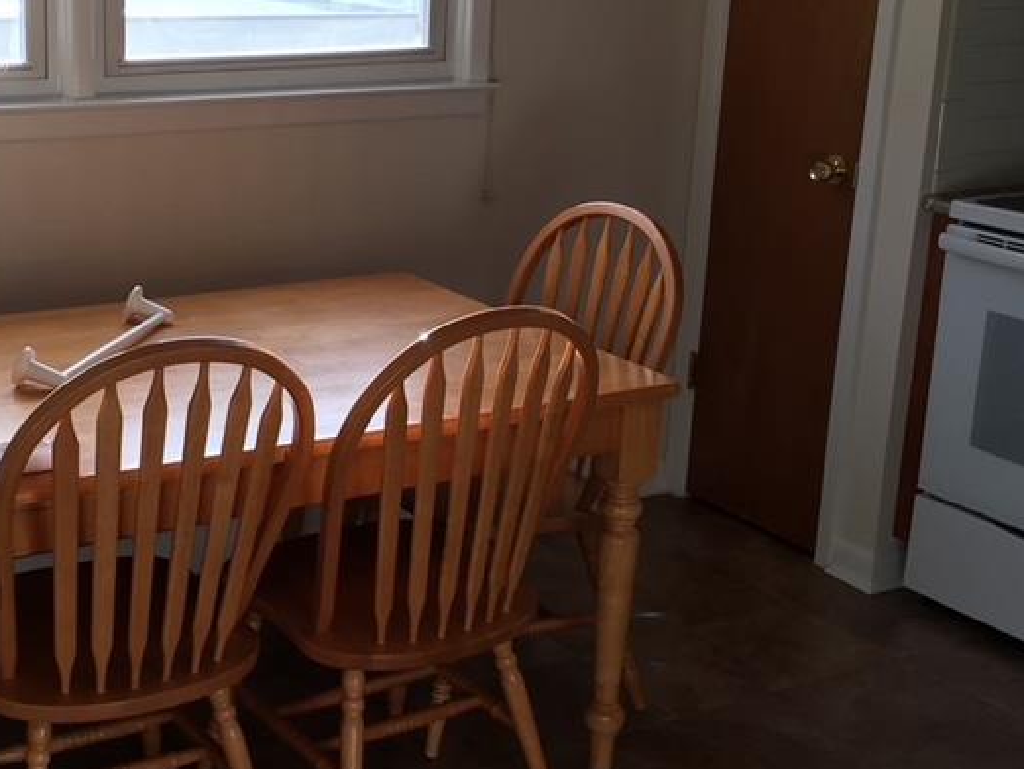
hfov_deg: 33.3
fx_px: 1687
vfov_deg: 25.7
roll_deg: -1.7
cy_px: 374
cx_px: 289
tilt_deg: -14.6
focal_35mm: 57
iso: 40
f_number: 2.2
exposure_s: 1/120
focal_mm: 4.15
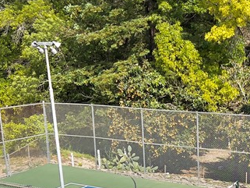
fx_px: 600
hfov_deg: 23.2
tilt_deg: -16.3
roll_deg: +2.5
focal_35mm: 83
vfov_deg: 17.6
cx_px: 206
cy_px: 154
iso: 50
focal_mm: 5.7
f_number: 1.5
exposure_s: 1/3165
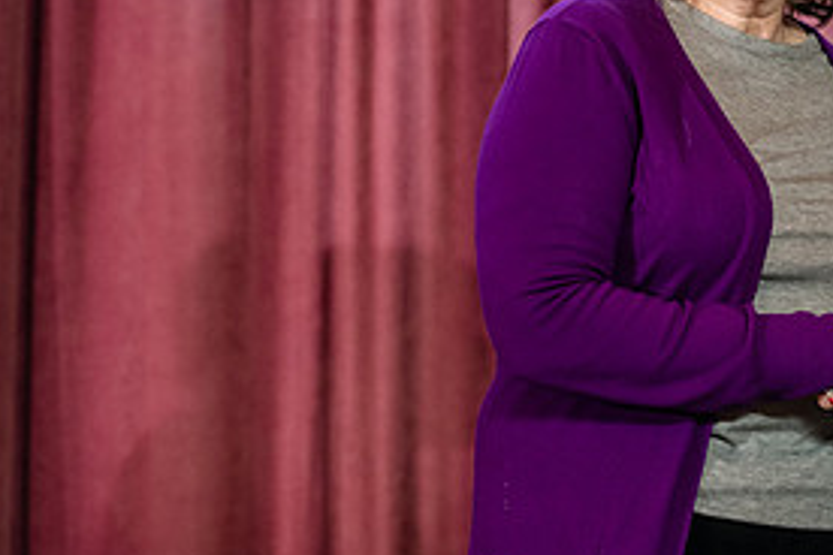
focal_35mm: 181
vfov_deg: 7.6
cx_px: 872
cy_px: 47
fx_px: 4188
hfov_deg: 11.2
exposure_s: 1/200
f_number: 4.5
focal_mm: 86
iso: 2000
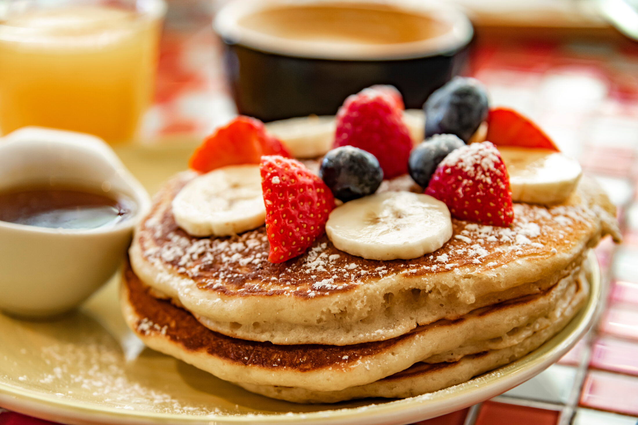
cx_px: 319
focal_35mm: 100
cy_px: 212
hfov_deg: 20.4
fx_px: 1772
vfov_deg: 13.7
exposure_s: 1/160
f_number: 5.3
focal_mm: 100
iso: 800
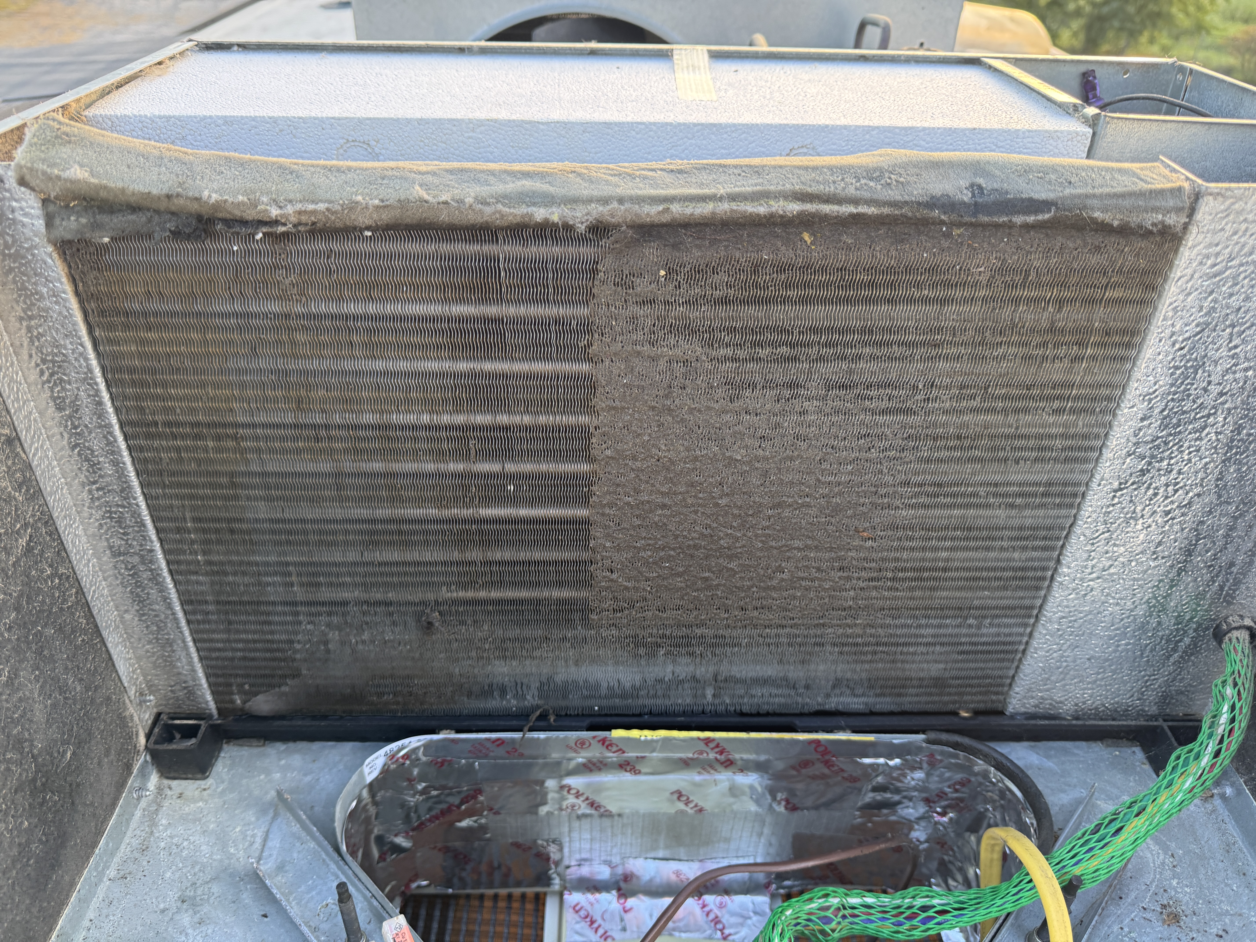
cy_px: 471
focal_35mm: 24
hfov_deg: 71.6
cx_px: 628
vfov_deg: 56.8
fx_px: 871
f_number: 1.78
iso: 100
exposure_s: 1/126
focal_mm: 6.76
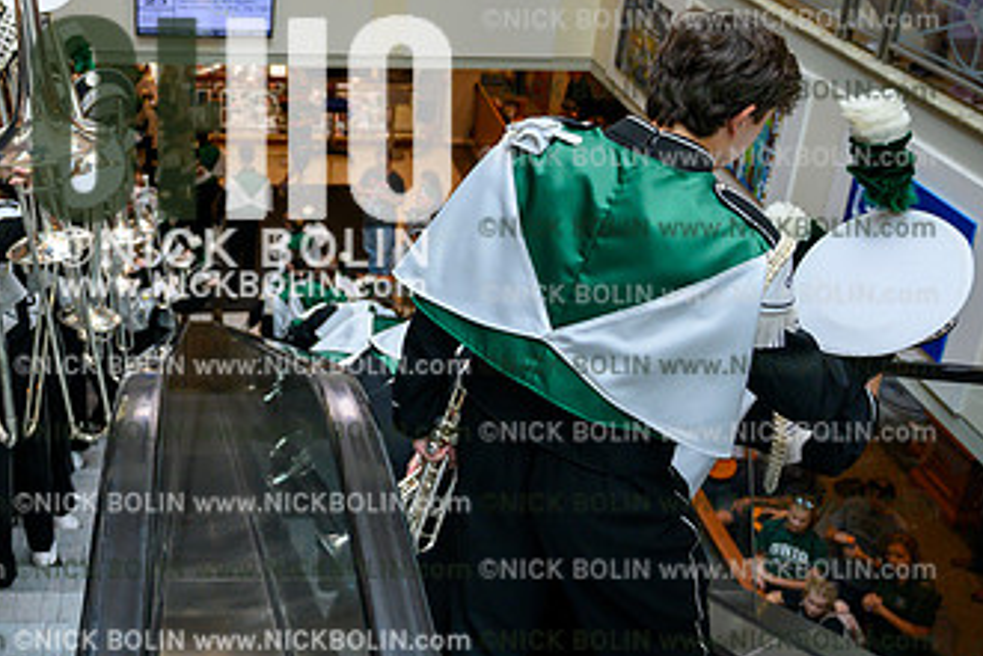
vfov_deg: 31.3
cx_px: 241
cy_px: 157
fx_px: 1147
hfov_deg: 44.8
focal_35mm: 42
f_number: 4
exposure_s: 1/800
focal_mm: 24
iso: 800
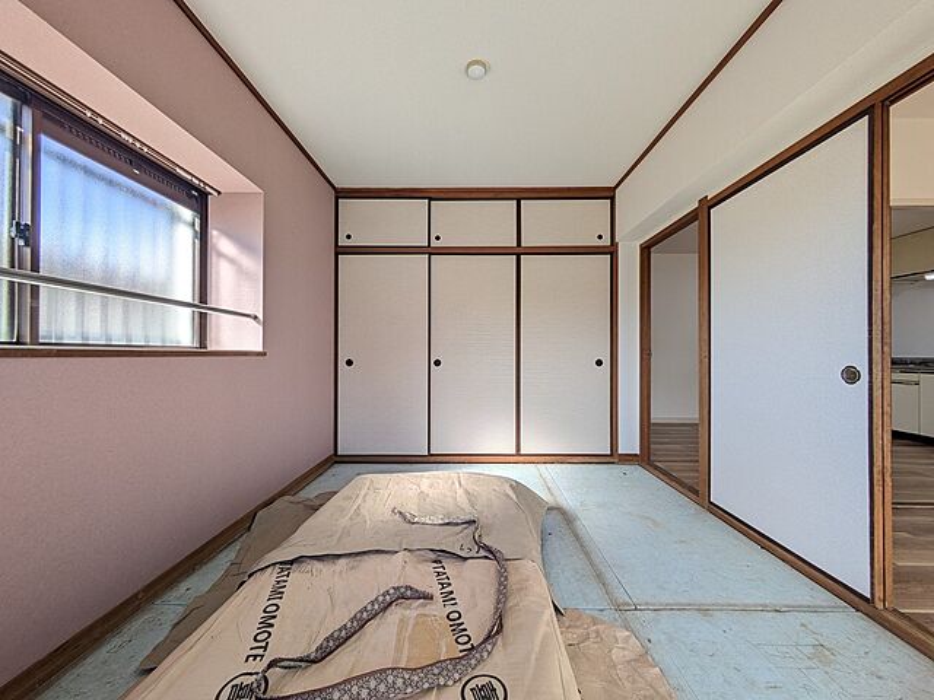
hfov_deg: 102.1
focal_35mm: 14
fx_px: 378
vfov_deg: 85.7
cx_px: 467
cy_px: 350
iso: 49
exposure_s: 1/443
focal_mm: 1.83
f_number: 2.2
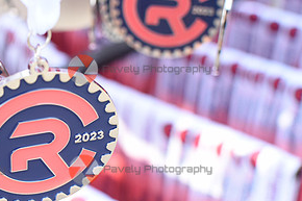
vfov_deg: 19.4
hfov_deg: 28.0
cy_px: 135
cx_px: 46
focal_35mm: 70
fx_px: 587
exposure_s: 1/1250
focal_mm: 35
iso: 1600
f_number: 5
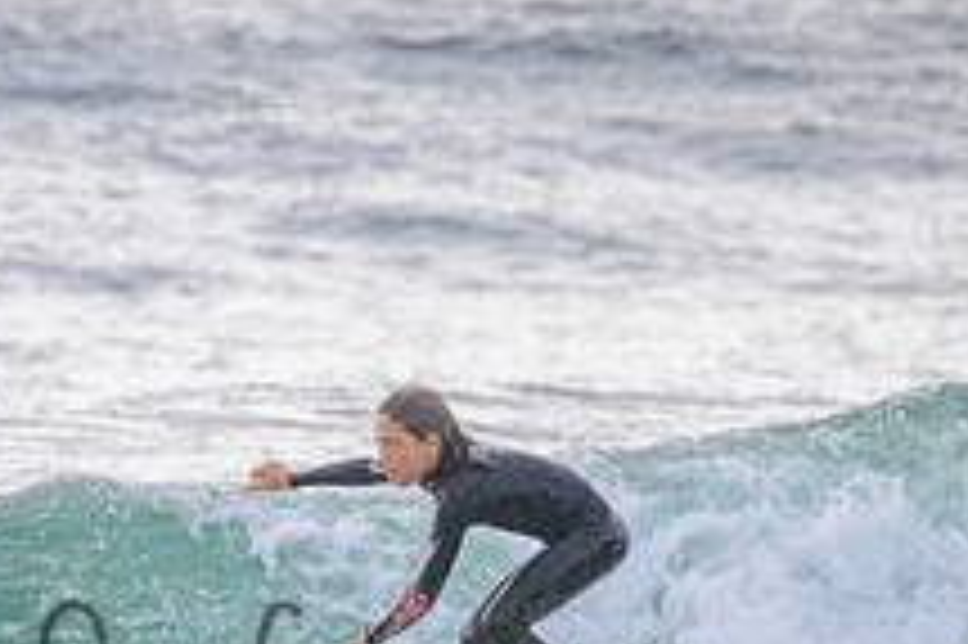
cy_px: 633
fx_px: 58061
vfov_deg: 0.6
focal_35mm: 2161
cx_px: 234
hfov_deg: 1.0
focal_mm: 800
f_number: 11
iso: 2800
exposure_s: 1/2000
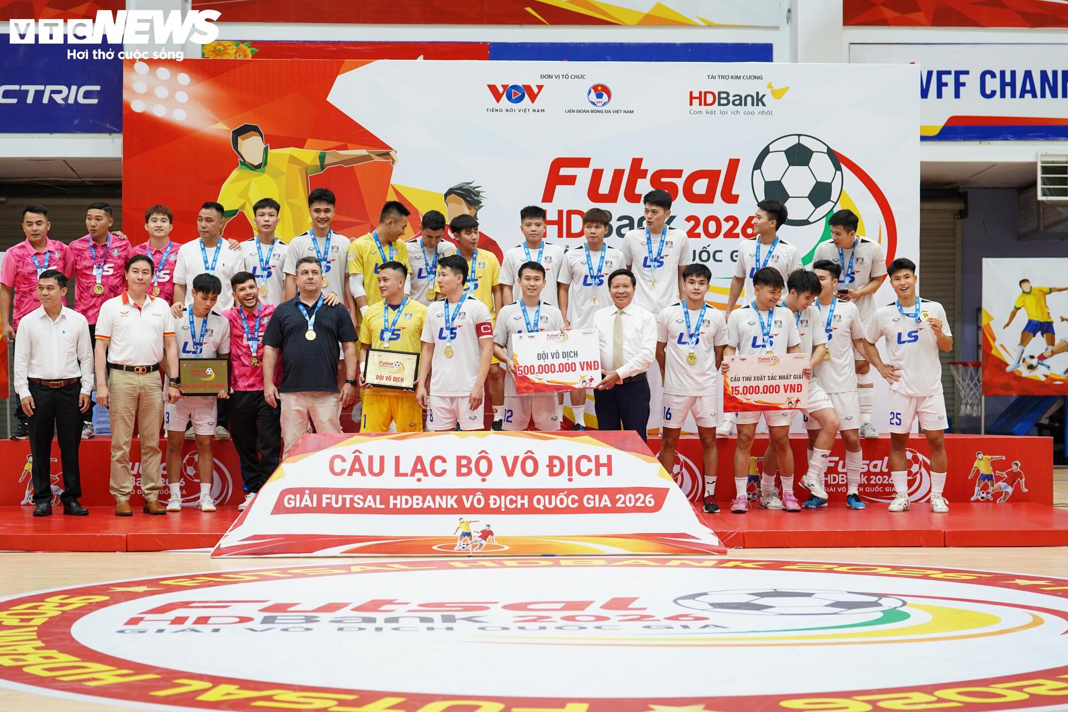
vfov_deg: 19.5
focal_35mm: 70
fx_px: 2077
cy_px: 356
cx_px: 534
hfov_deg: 28.8
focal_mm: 70
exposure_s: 1/160
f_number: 2.8
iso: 1000
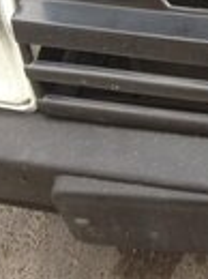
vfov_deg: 14.0
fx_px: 1013
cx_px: 330
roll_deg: +1.2
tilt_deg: -31.8
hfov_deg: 11.2
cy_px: -215
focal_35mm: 126
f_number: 2.4
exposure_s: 1/60
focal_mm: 4.12
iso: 50
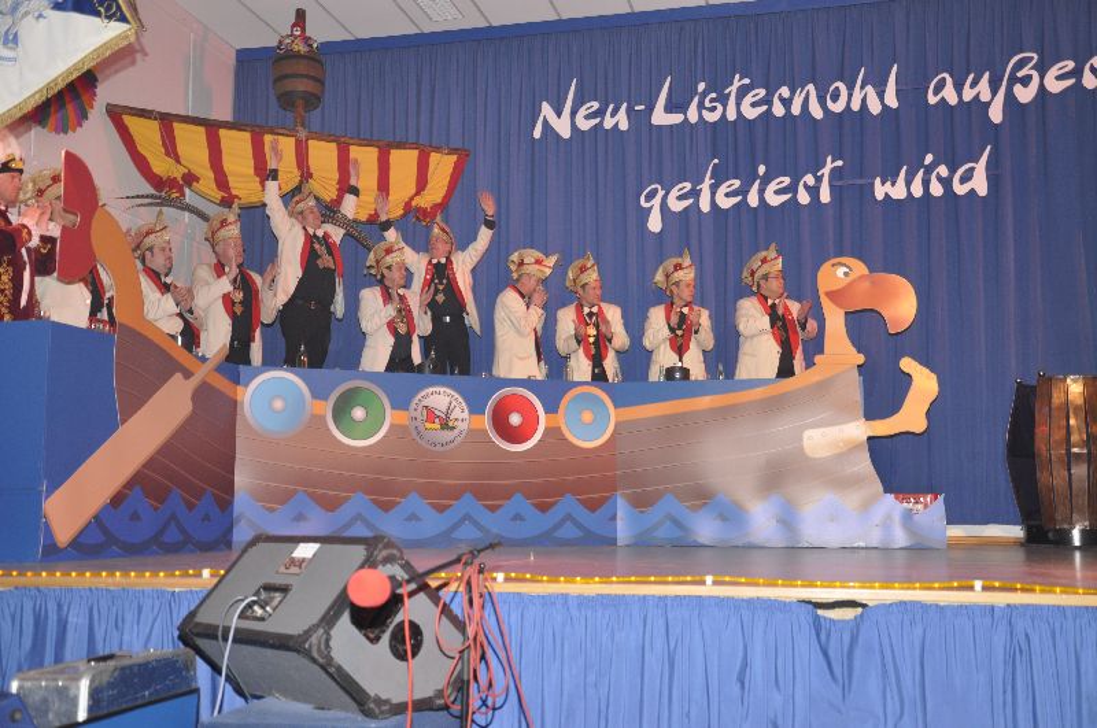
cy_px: 364
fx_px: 1187
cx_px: 548
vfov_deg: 34.1
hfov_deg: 49.6
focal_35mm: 39
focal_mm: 26
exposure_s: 1/60
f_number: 5
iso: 400
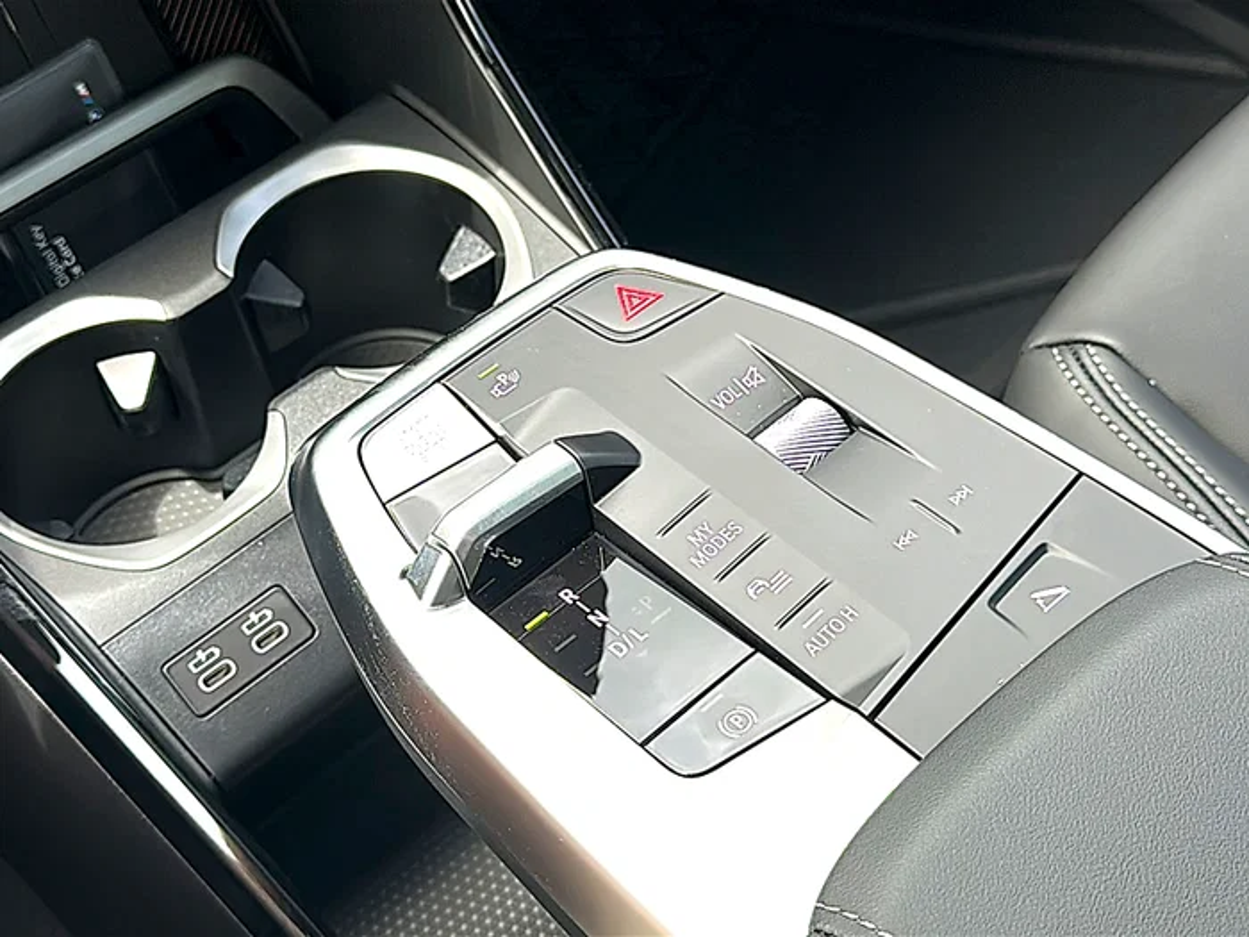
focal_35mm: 44
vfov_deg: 32.9
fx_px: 1588
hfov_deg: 42.9
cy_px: 468
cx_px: 624
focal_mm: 6.86
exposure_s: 1/350
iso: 80
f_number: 1.78
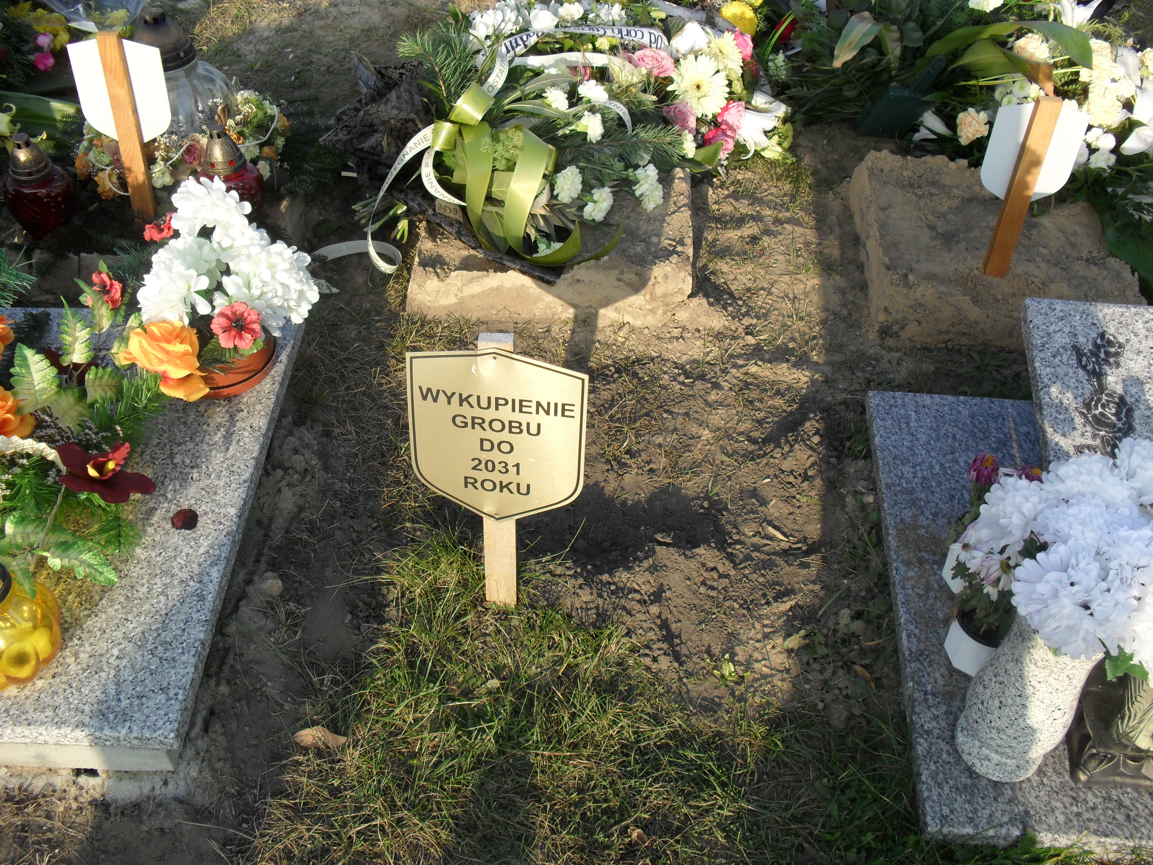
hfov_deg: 52.6
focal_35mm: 35
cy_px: 432
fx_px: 1166
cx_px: 576
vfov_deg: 40.7
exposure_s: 1/500
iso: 100
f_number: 3.2
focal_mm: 6.3
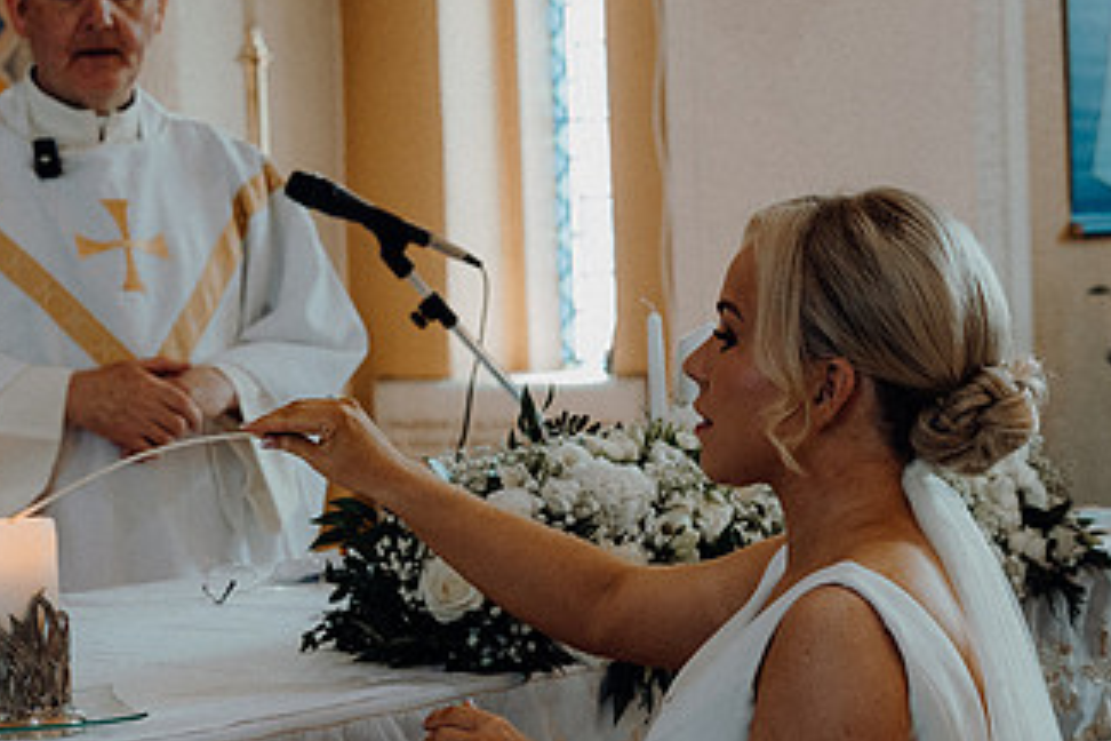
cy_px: 424
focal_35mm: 120
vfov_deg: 11.4
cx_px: 669
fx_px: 3703
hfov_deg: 17.0
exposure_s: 1/200
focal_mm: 45
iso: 1250
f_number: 3.5
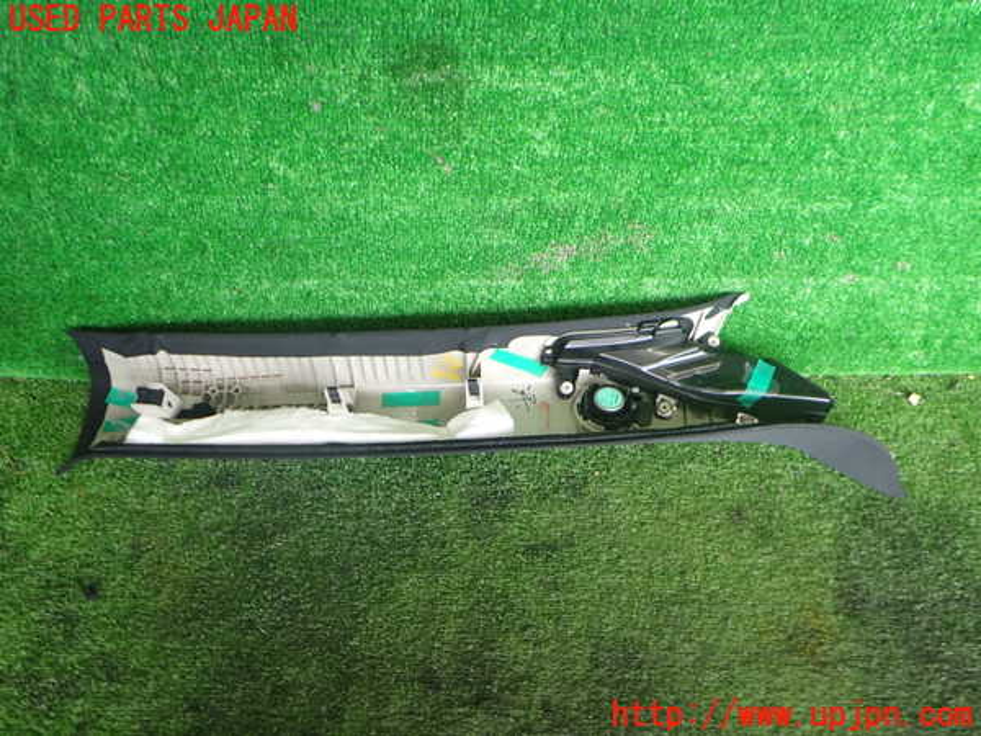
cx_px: 490
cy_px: 368
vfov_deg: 46.8
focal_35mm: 30
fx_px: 850
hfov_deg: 60.0
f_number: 2.3
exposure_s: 1/100
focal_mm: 5.4
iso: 200
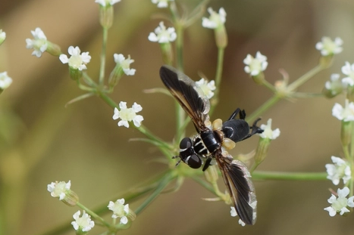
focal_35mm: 175
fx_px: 1717
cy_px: 138
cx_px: 217
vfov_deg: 7.9
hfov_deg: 11.8
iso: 200
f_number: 8
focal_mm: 85
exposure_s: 1/320
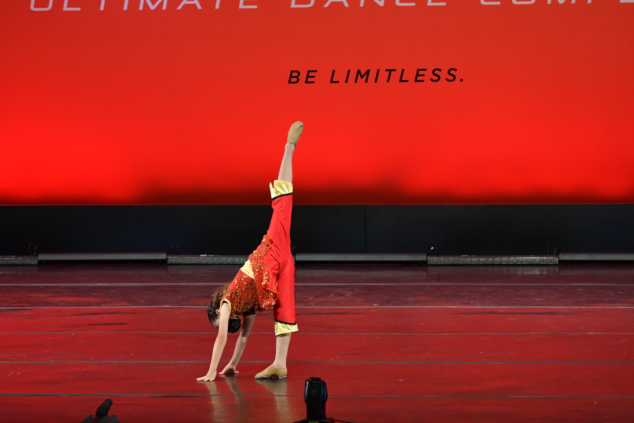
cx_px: 317
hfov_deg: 10.2
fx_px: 3557
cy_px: 212
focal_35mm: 202
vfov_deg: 6.8
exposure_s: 1/640
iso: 3200
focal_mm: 135
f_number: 5
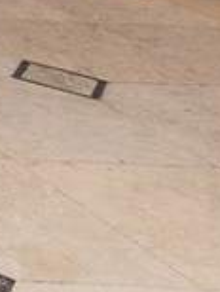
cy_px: -318
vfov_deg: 15.0
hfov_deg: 7.6
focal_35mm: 102
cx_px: -726
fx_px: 862
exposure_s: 1/20
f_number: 9
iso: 320
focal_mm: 16
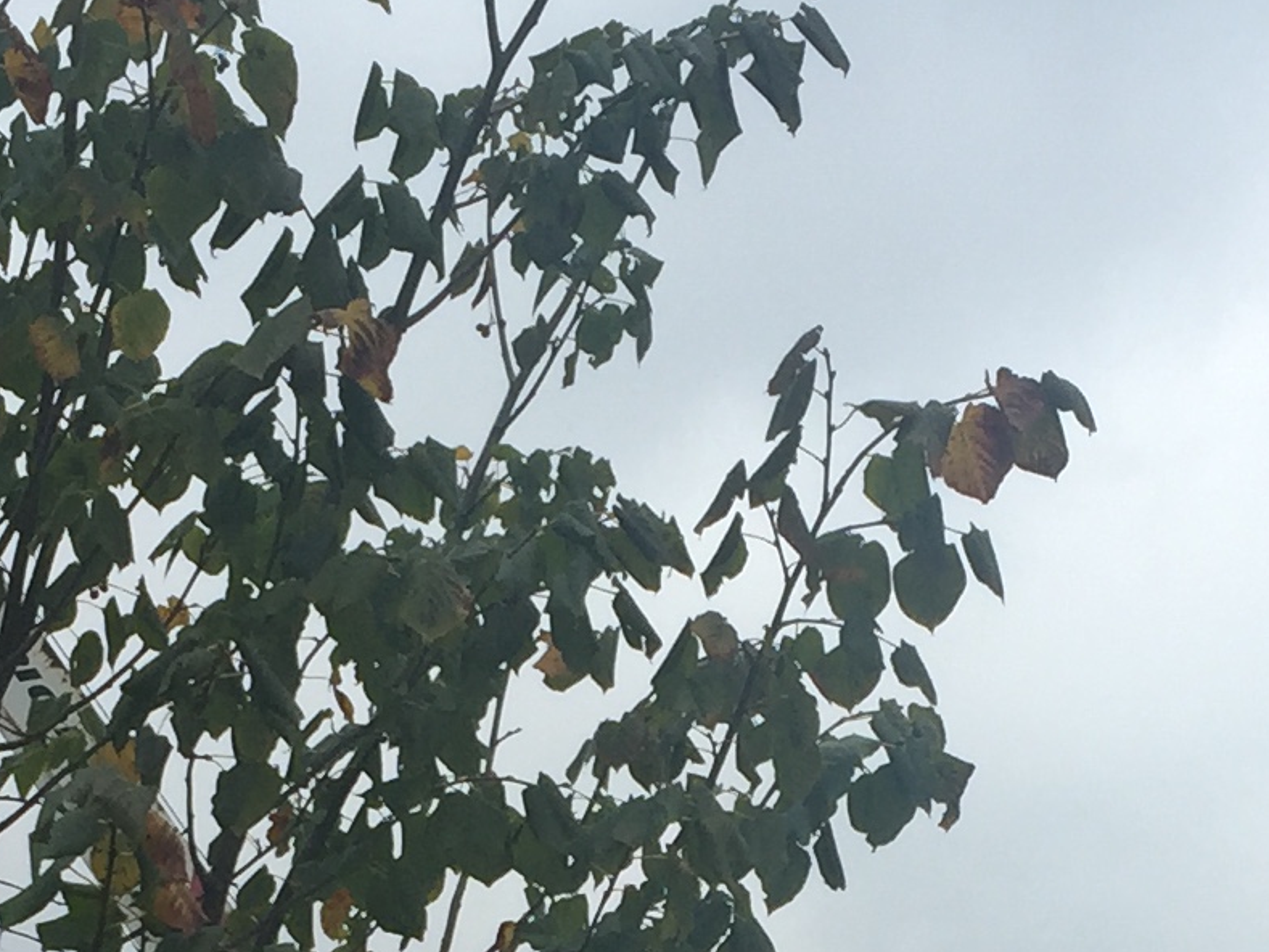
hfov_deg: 16.4
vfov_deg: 11.9
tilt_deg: +5.2
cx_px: 827
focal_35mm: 120
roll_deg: -1.7
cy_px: 1335
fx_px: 4400
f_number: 2.2
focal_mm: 4.15
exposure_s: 1/659
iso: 32
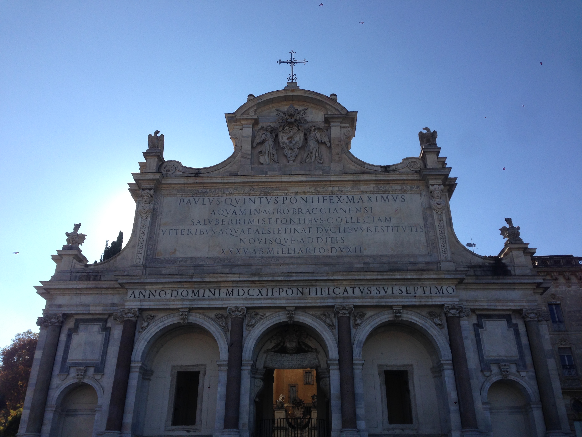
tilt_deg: +29.2
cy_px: 218
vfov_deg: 42.9
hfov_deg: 55.4
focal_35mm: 33
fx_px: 555
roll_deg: -1.8
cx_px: 291
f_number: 2.4
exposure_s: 1/1506
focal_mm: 4.12
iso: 50
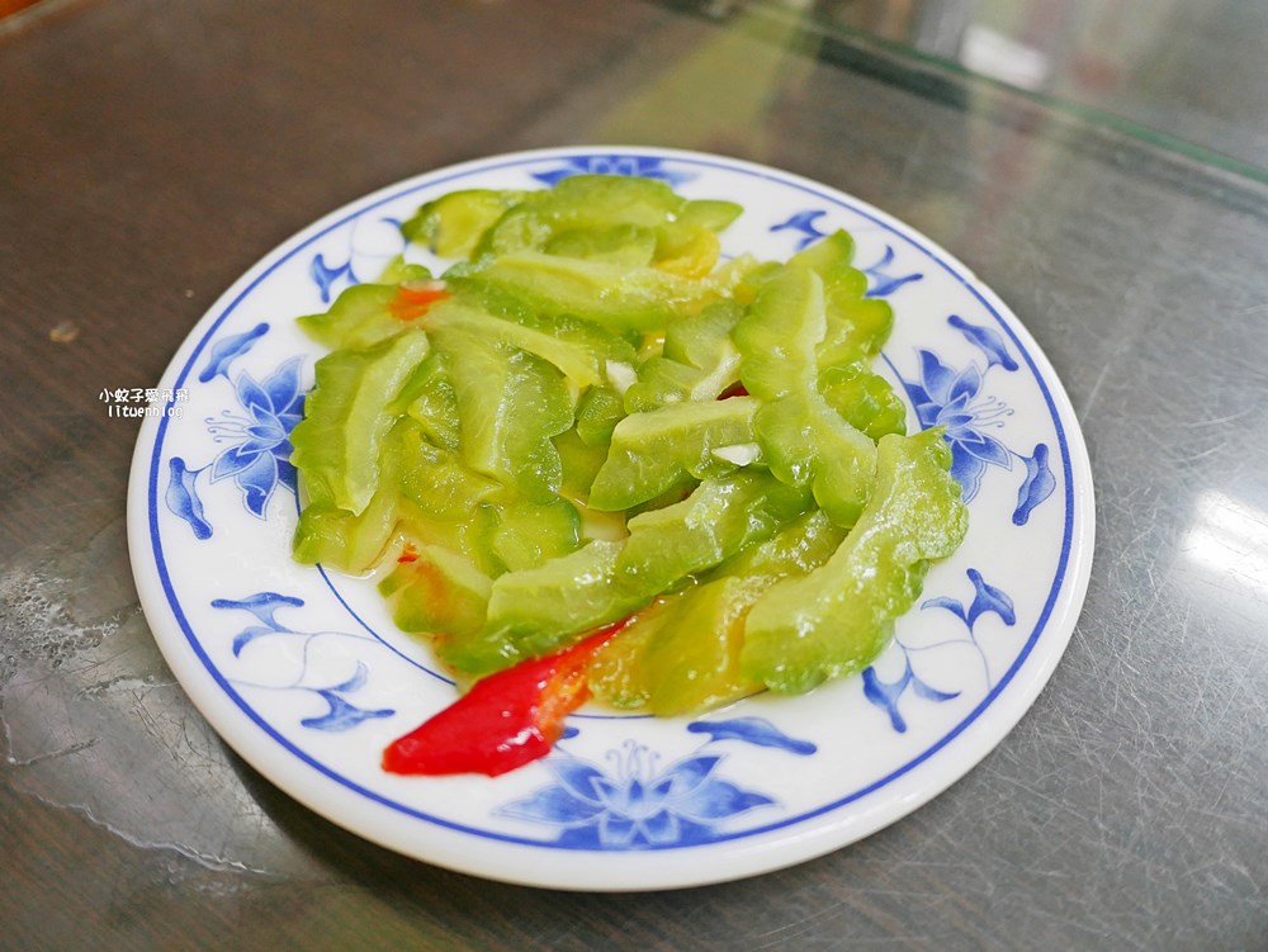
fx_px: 1026
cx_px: 634
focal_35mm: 28
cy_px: 476
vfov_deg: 49.8
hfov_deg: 63.4
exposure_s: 1/60
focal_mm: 14
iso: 500
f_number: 2.5
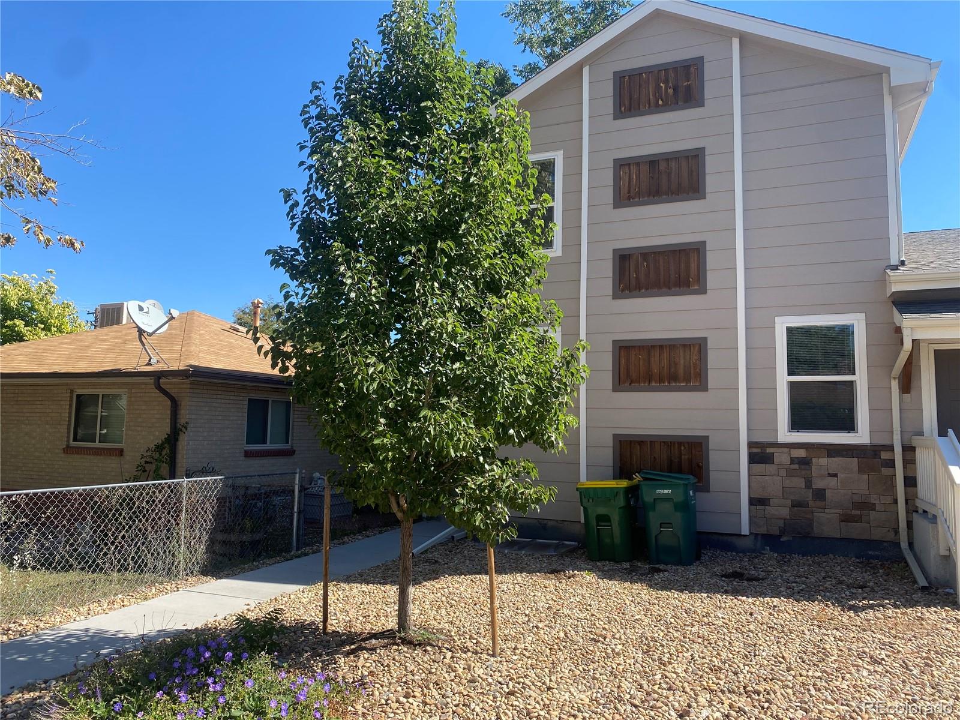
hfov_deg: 67.3
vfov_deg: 53.1
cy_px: 360
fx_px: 721
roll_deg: -1.5
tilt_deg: +7.3
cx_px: 480
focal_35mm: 26
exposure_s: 1/1330
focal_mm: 4.25
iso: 32
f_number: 1.8
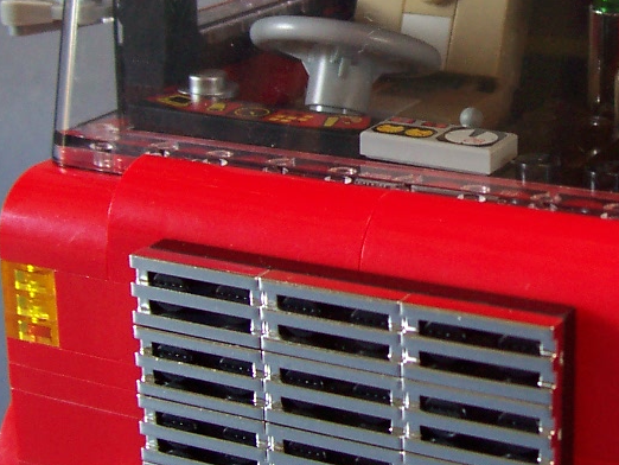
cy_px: 76
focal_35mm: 85
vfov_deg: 17.2
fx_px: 1521
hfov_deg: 22.7
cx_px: 496
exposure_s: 1/30
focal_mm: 5.6
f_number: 2.8
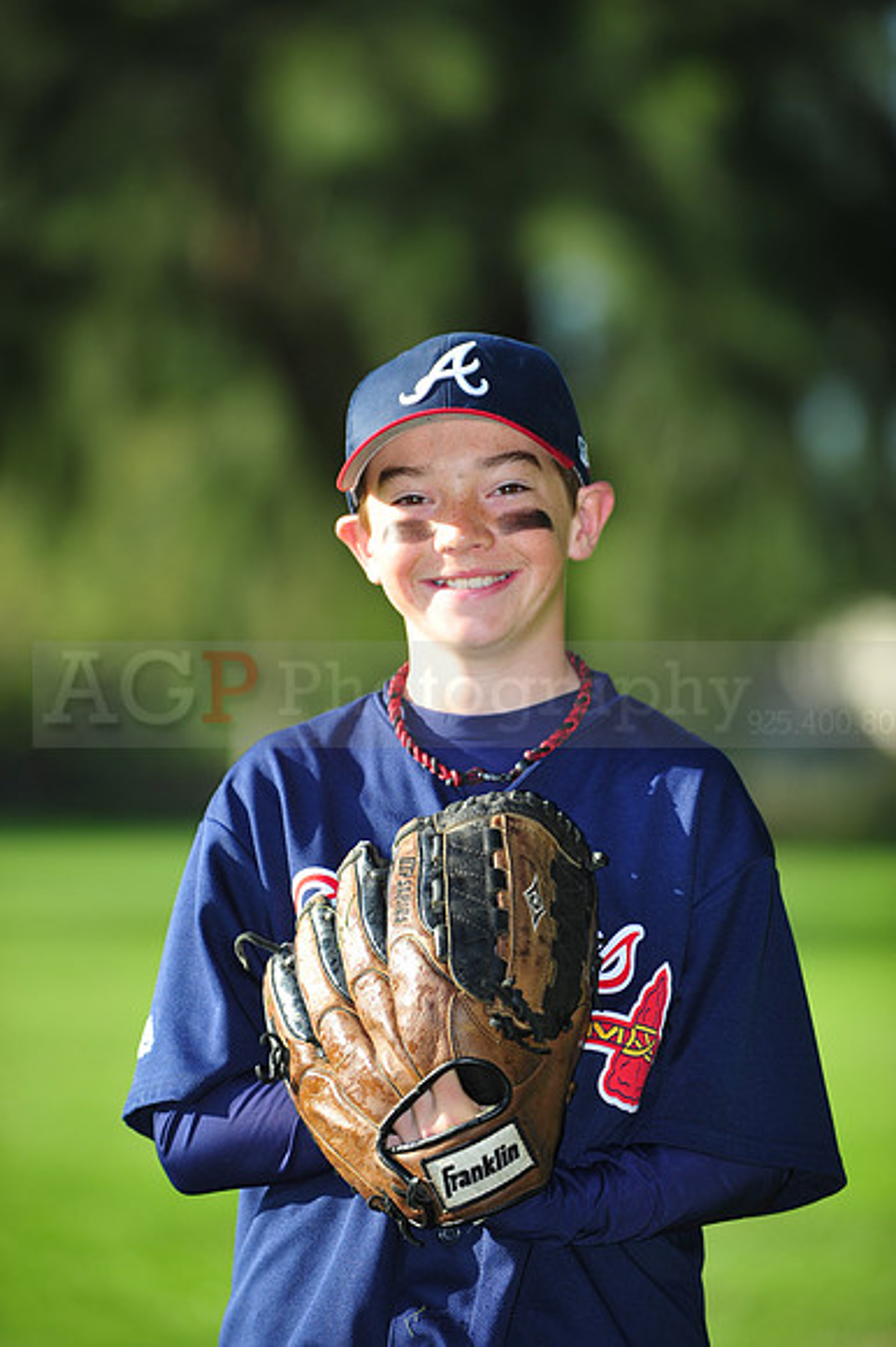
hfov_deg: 6.9
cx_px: 448
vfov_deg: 10.3
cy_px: 674
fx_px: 7475
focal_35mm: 200
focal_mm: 200
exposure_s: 1/800
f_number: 4
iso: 200
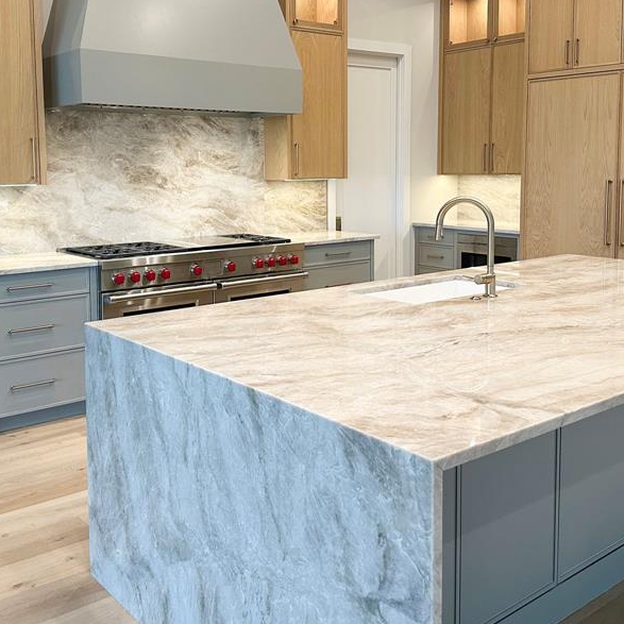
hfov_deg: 44.9
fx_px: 755
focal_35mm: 37
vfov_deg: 44.5
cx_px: 293
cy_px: 225
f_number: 1.78
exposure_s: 1/120
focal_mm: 6.86
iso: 200
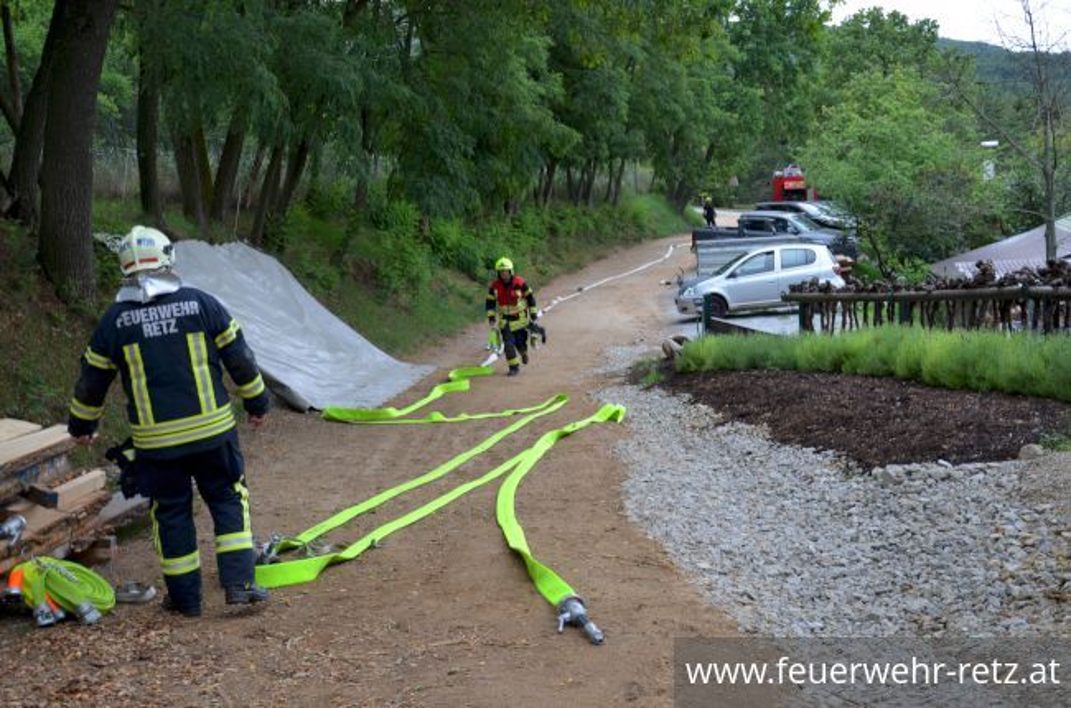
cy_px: 354
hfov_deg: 41.2
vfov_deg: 27.9
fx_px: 1425
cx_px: 536
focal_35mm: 48
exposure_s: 1/125
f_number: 5.6
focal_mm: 32
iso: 400
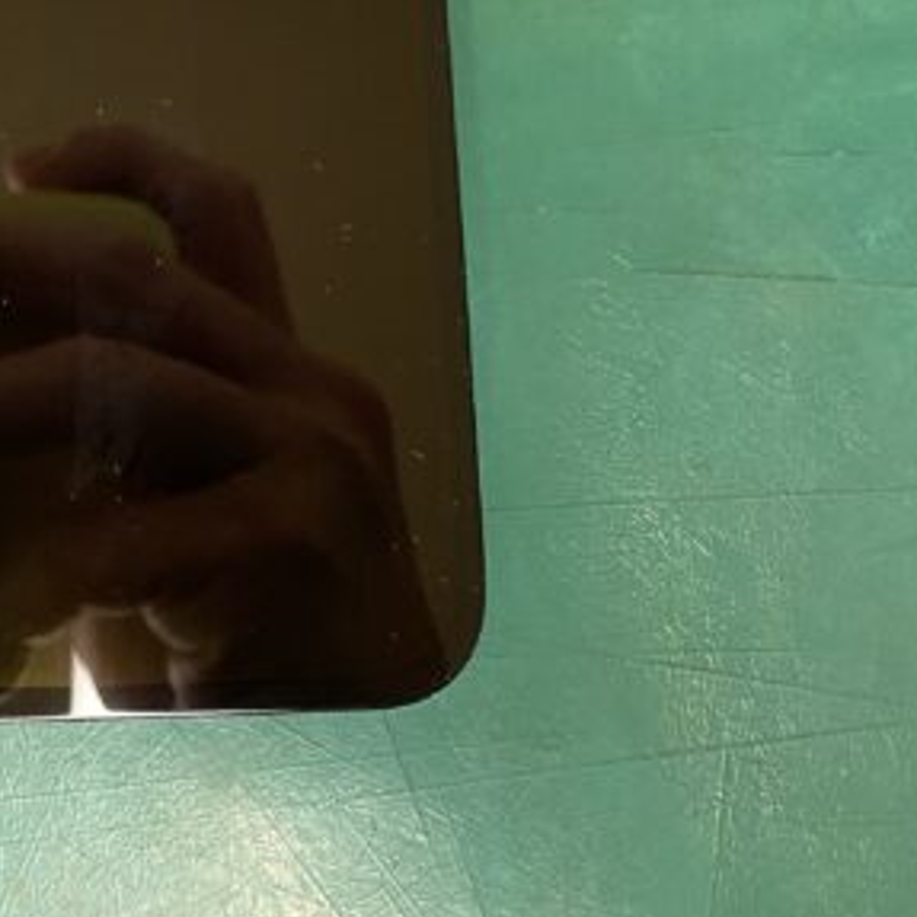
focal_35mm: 72
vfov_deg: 22.6
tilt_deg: -80.5
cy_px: -104
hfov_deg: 21.2
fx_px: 2158
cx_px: -358
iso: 160
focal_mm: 4.25
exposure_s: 1/50
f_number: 1.8
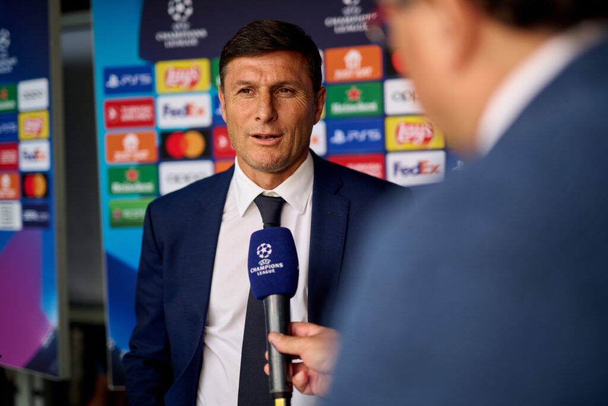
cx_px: 304
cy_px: 203
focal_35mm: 50
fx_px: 845
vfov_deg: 27.0
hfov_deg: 39.6
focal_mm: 50
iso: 110
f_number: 1.4
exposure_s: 1/1250
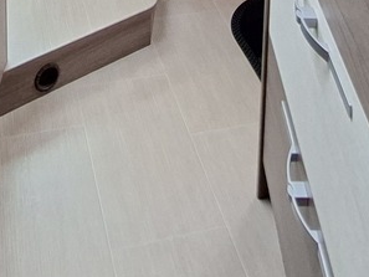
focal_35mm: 63
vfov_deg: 16.6
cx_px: 162
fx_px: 672
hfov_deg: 30.7
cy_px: -301
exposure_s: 1/40
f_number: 2.2
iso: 100
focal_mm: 1.74
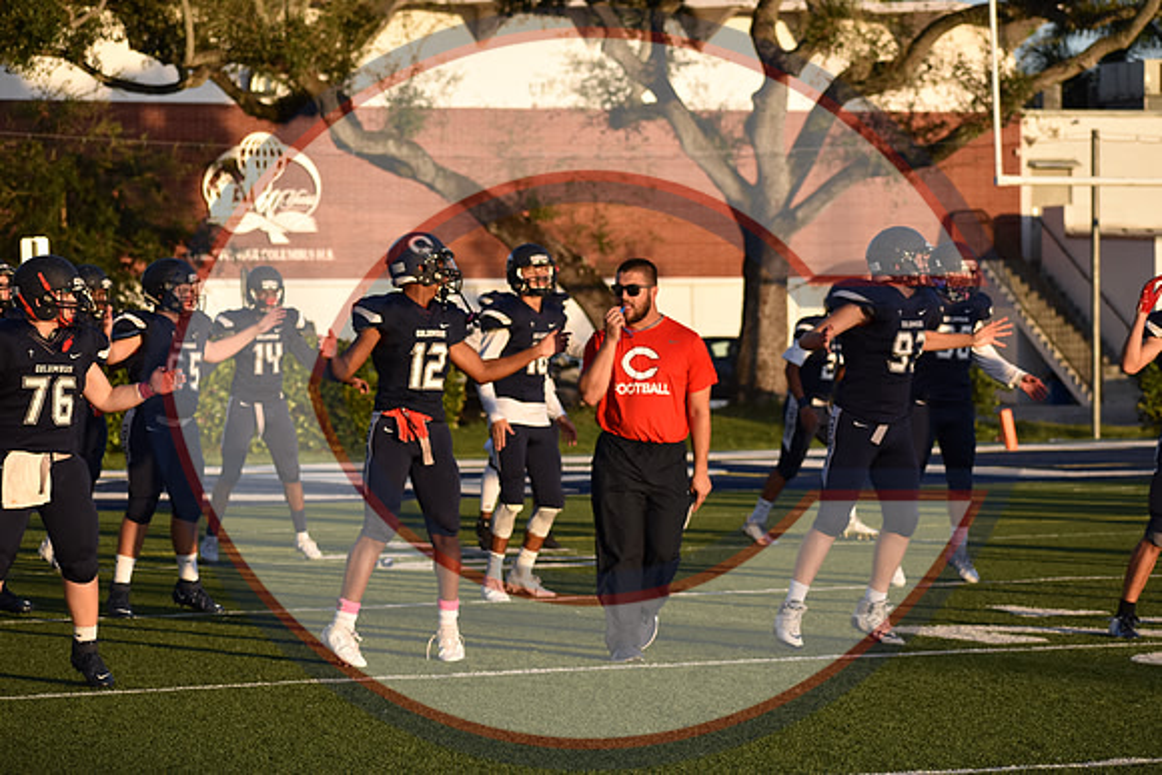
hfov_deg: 14.9
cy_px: 388
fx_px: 4455
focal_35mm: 138
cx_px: 581
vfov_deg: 9.9
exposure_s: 1/1250
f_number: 5
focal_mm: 92
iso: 400
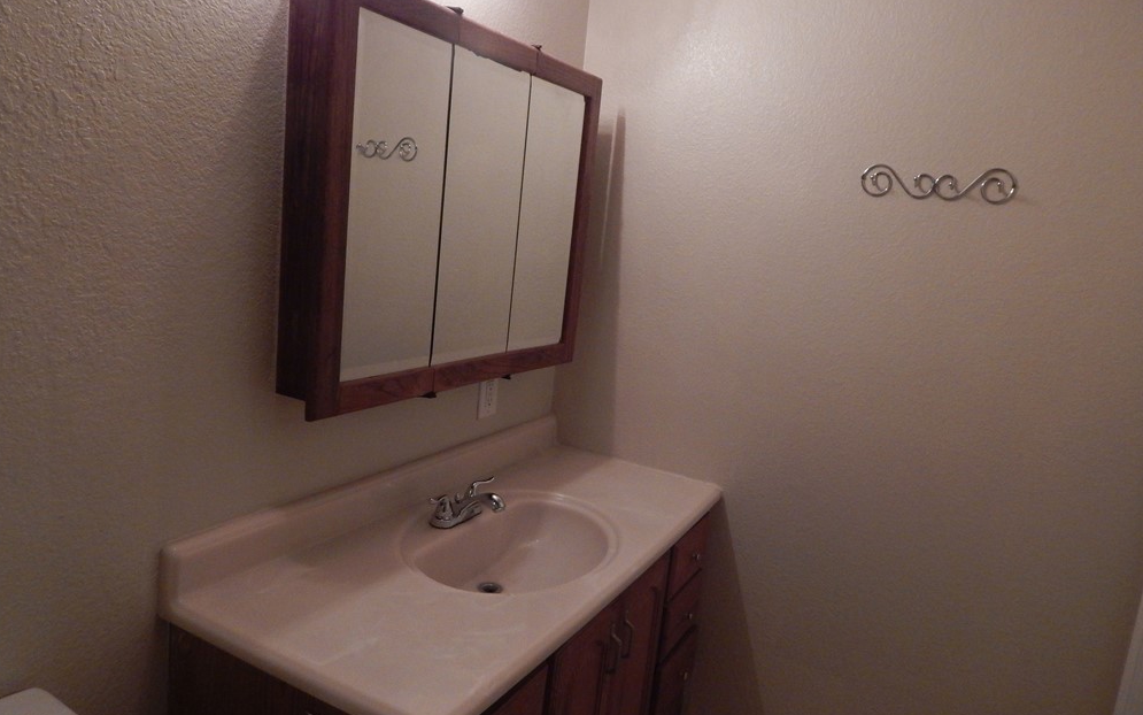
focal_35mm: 24
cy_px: 354
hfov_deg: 74.8
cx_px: 582
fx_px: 748
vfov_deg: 51.1
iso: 400
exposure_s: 1/25
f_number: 3
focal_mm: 4
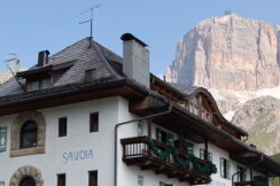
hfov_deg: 25.0
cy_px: 152
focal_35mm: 81
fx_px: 629
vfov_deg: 16.7
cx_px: 177
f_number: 10
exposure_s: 1/250
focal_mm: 22
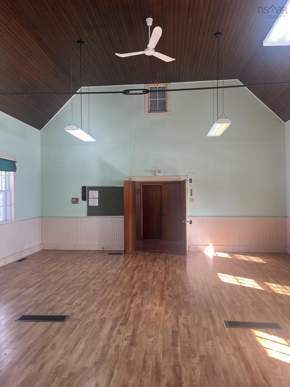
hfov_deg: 53.1
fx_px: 290
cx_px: 145
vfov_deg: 67.3
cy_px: 194
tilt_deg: +0.1
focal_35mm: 26
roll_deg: +1.1
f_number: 1.6
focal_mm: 5.1
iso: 100
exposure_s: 1/120
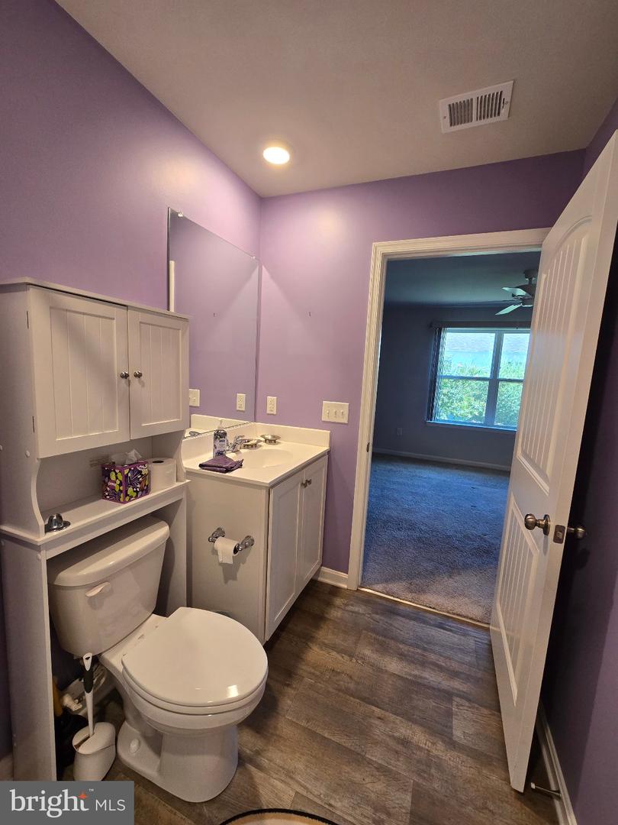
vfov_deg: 106.2
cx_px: 309
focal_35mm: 13
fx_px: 309
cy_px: 412
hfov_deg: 89.9
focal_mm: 2.2
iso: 160
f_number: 2.2
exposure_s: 1/60
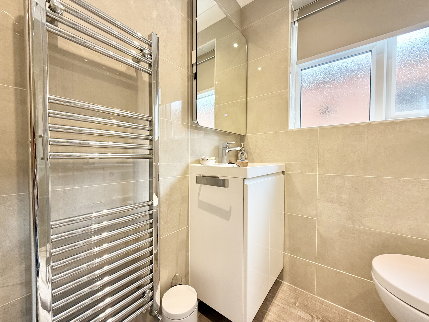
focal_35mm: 14
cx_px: 214
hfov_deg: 102.1
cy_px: 161
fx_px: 174
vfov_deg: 85.7
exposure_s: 1/99
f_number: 2.2
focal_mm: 2.22
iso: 100
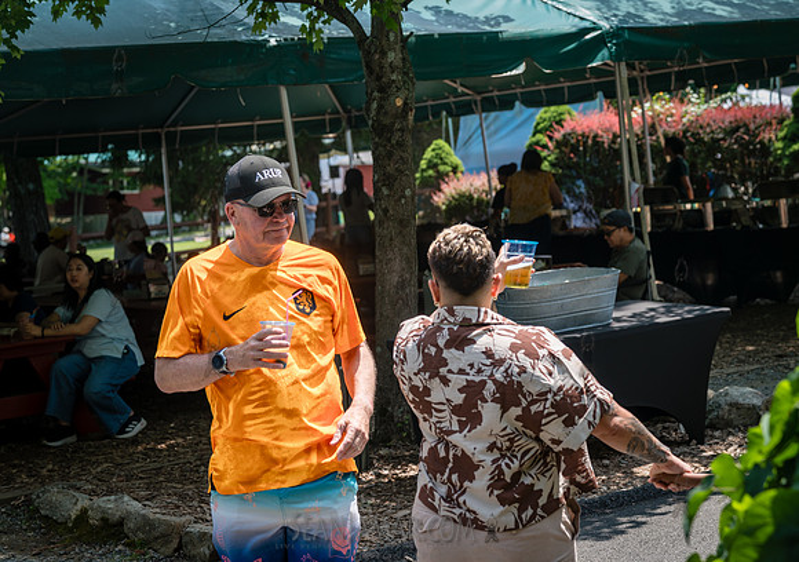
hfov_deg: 25.0
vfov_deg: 17.7
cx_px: 329
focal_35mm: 80
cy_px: 249
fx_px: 1802
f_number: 4.5
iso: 100
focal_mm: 69
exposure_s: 1/320
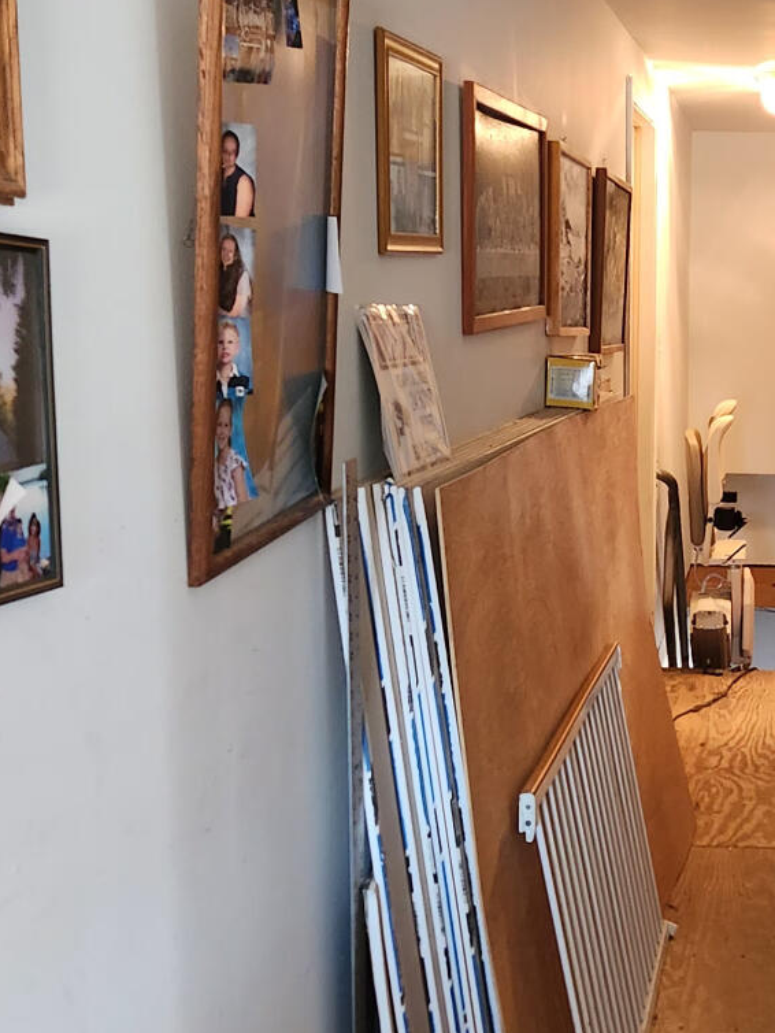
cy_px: 655
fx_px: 1820
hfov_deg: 23.3
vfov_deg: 31.5
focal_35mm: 61
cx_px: 728
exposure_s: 1/60
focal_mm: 5.4
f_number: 1.8
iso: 640
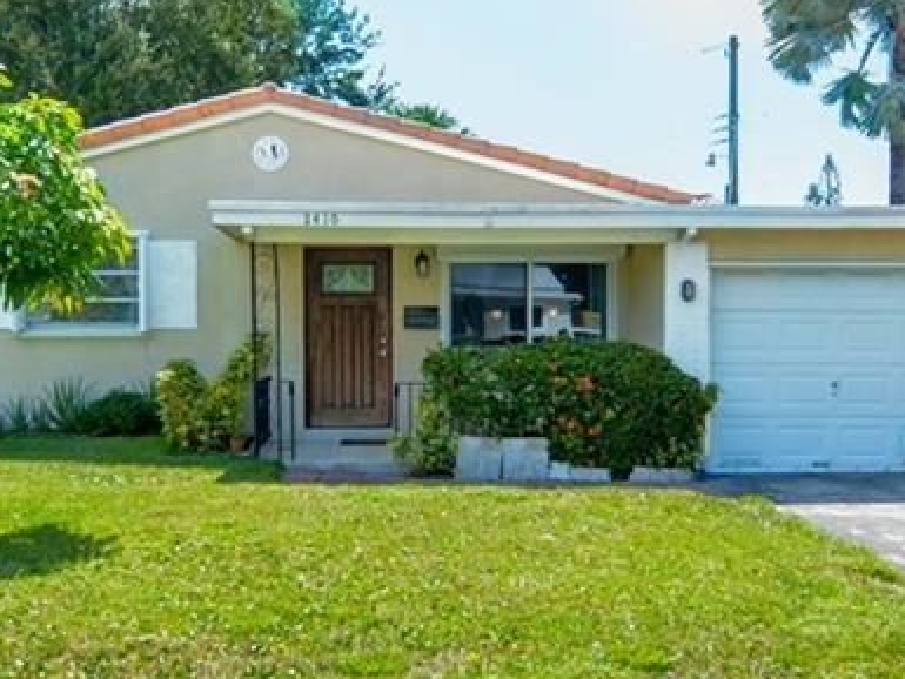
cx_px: 423
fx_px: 1203
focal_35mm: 46
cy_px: 374
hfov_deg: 41.2
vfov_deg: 31.5
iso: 200
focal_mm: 12
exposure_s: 1/250
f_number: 7.1
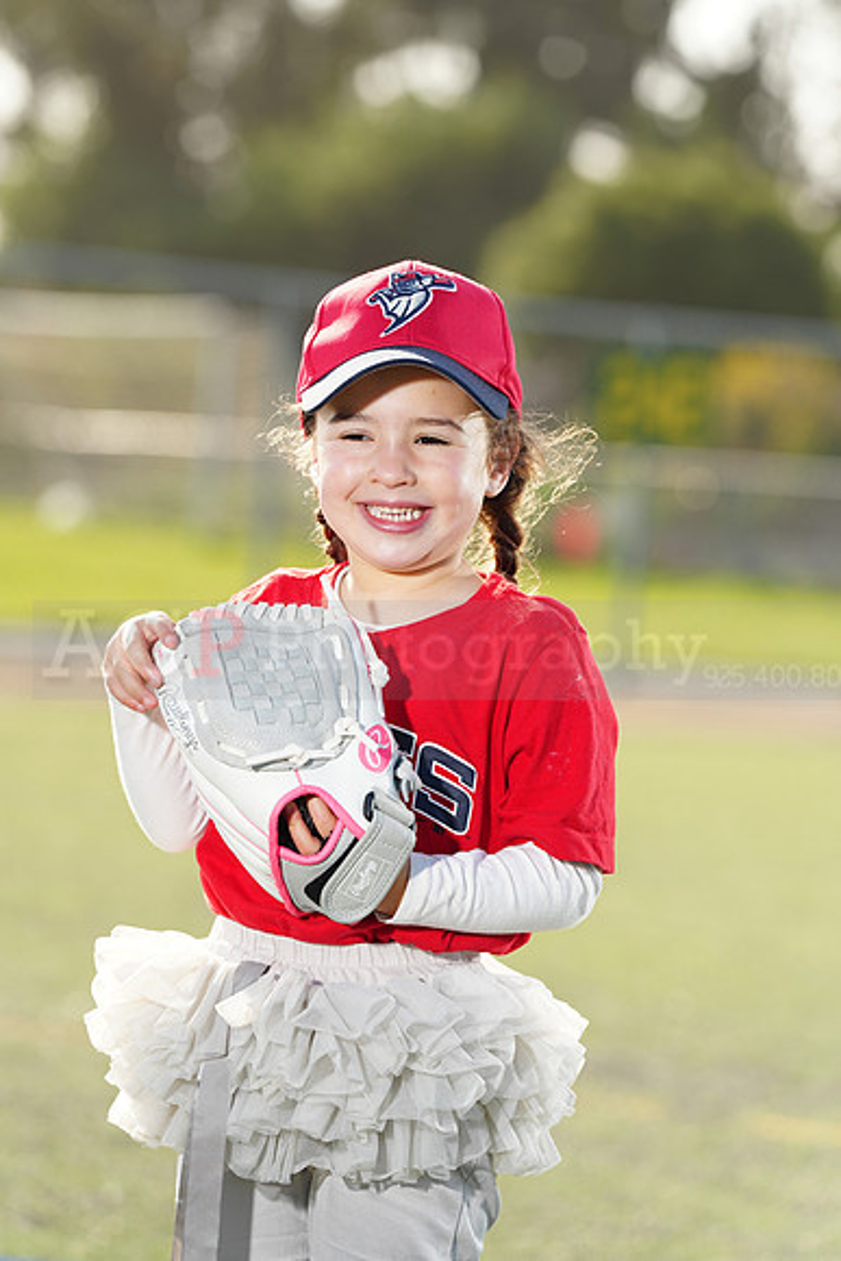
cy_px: 630
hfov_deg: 8.2
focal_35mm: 167
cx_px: 420
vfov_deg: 12.3
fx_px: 5848
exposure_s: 1/250
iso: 100
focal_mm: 167
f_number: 5
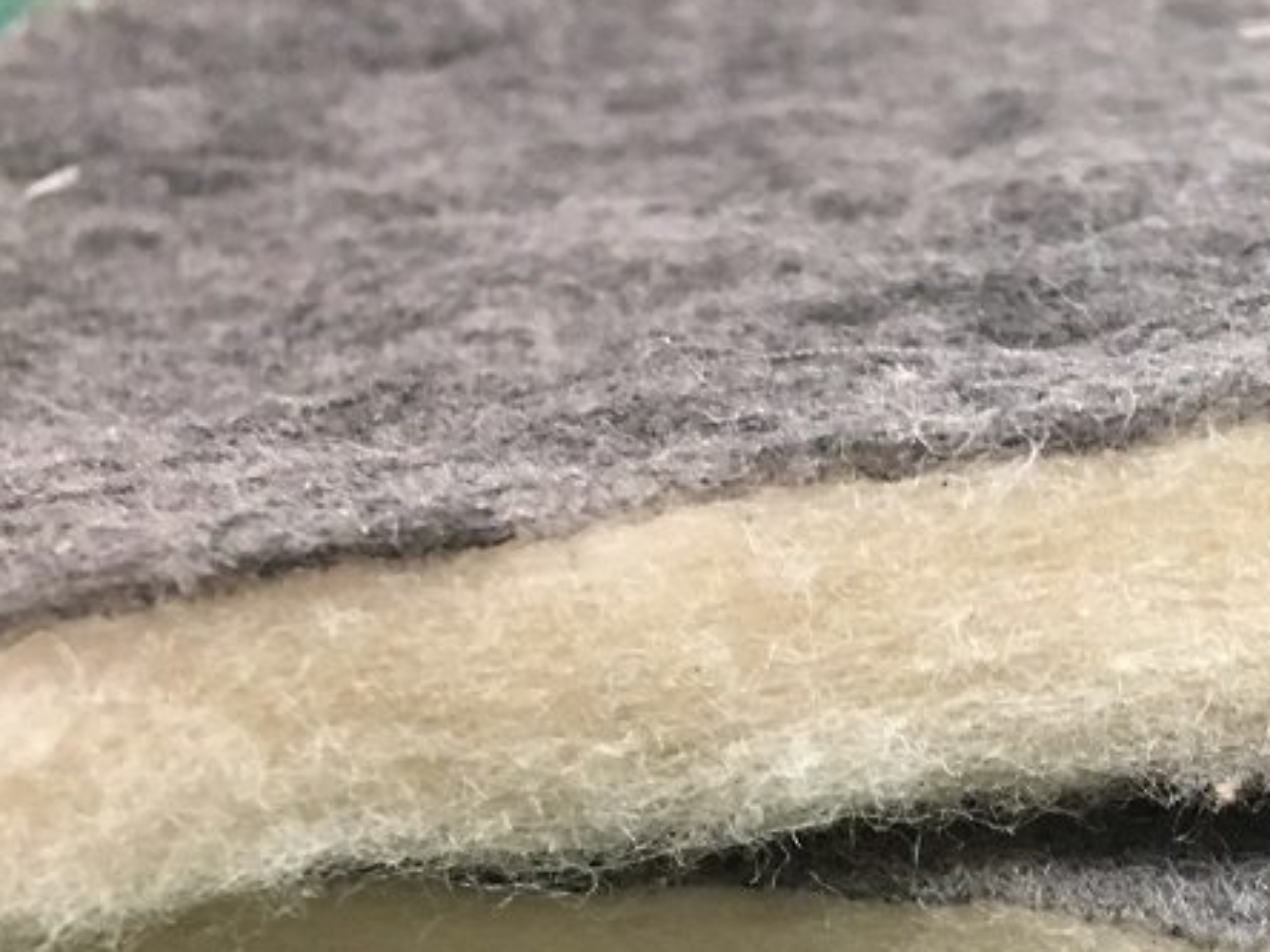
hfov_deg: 23.2
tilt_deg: -36.6
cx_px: 1396
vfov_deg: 18.4
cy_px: 800
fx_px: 2898
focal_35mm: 79
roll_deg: +0.4
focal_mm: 4.15
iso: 160
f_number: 2.2
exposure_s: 1/33
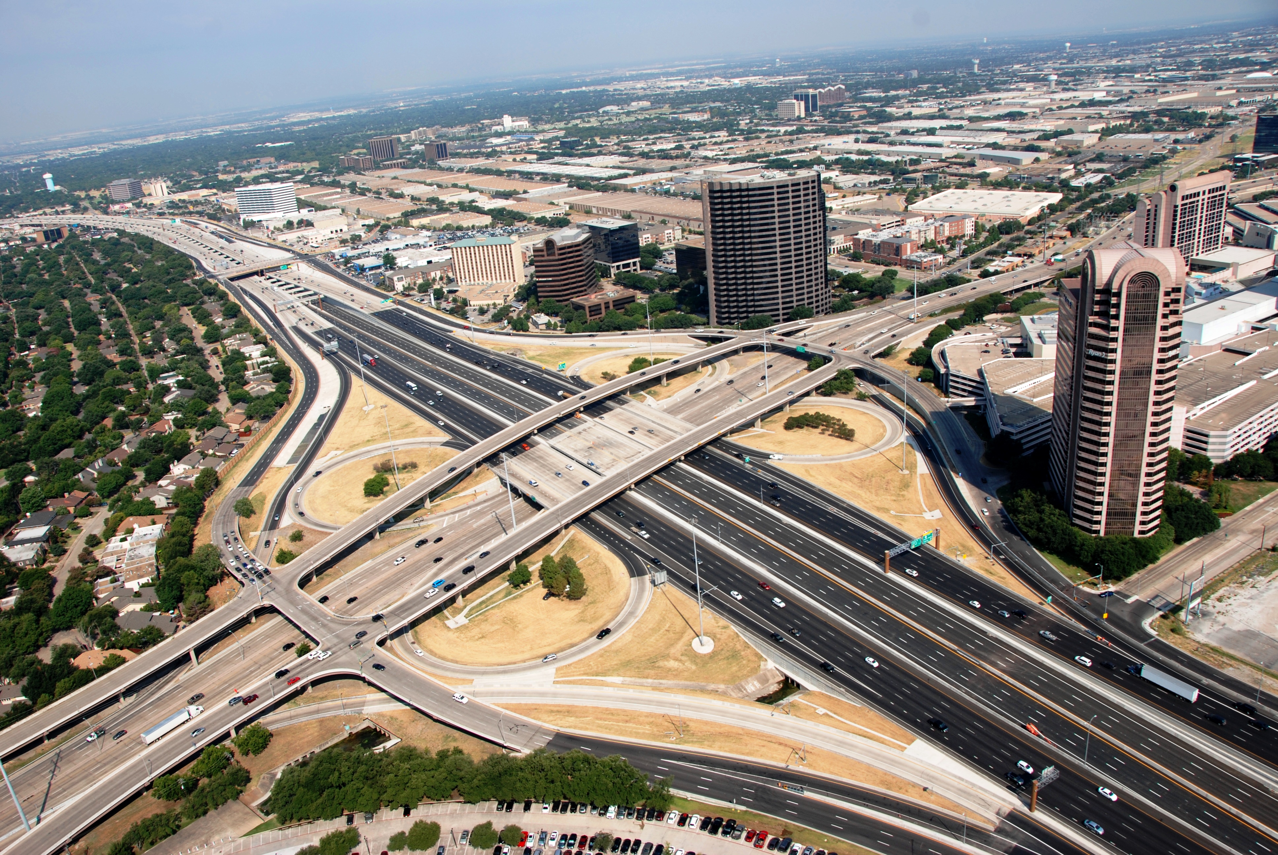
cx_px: 639
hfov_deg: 67.3
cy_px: 428
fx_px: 960
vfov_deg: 48.0
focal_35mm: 27
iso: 100
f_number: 8
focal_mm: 18
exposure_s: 1/250
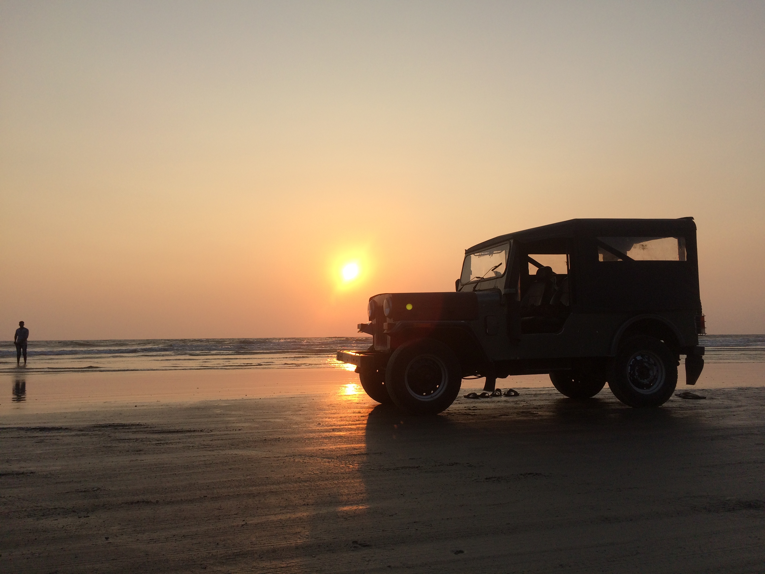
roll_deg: -0.5
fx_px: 641
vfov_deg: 48.2
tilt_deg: +2.3
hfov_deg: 61.7
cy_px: 287
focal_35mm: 29
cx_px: 382
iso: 32
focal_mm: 4.15
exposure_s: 1/2160
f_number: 2.2
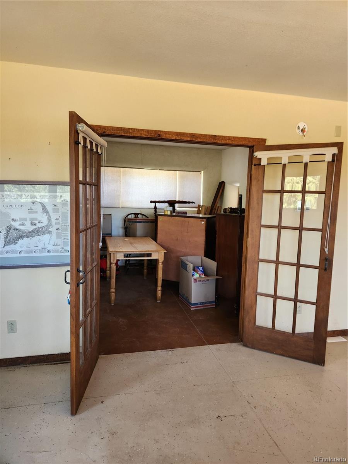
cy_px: 232
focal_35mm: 23
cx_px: 174
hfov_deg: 58.9
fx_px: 308
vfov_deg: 73.9
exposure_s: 1/120
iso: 200
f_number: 1.8
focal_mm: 5.4
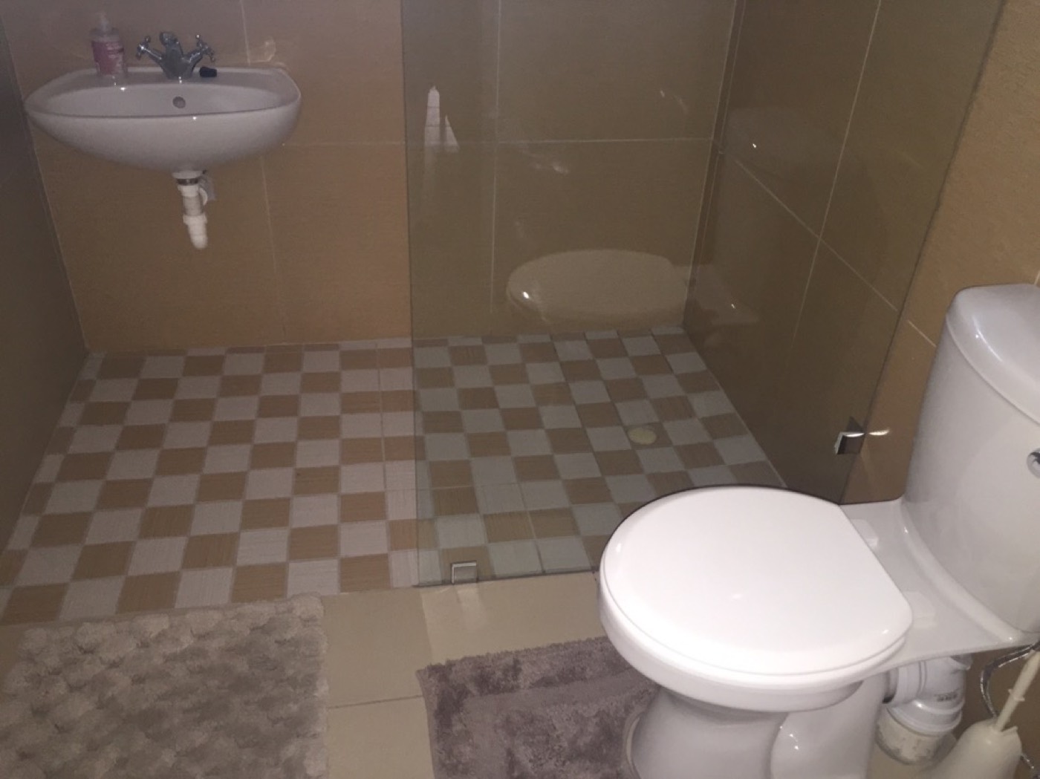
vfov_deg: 48.2
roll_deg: -3.1
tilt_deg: -33.4
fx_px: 871
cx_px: 520
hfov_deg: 61.7
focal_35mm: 29
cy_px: 390
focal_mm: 4.15
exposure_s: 1/16
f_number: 2.2
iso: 160
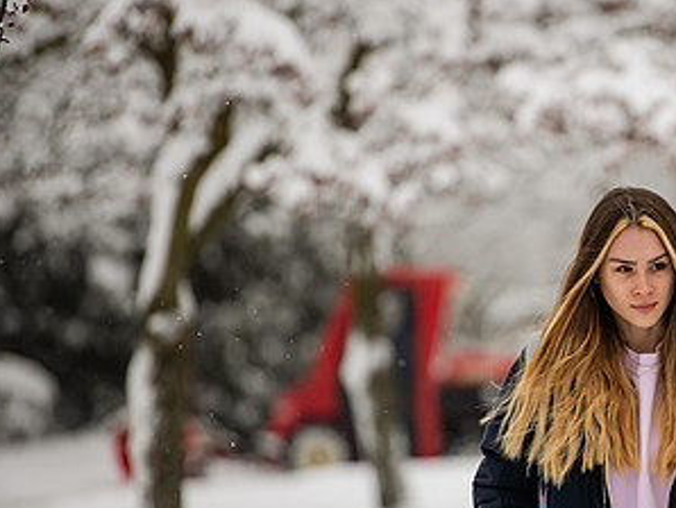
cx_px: 647
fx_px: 7310
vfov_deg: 4.0
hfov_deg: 5.3
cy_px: 273
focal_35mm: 374
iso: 100
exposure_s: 1/640
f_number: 3.2
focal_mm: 200
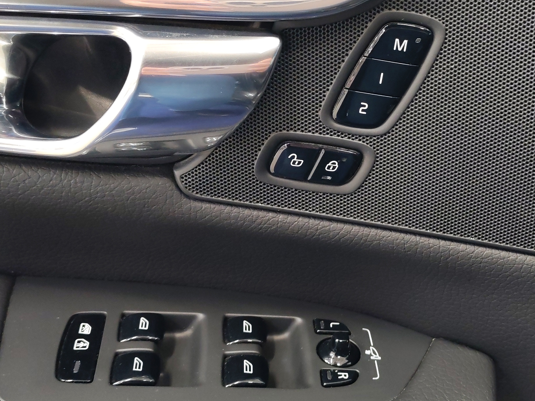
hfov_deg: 35.8
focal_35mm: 53
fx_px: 819
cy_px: 160
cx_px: 353
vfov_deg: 27.5
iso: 1000
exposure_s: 1/50
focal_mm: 6.12
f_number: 1.9
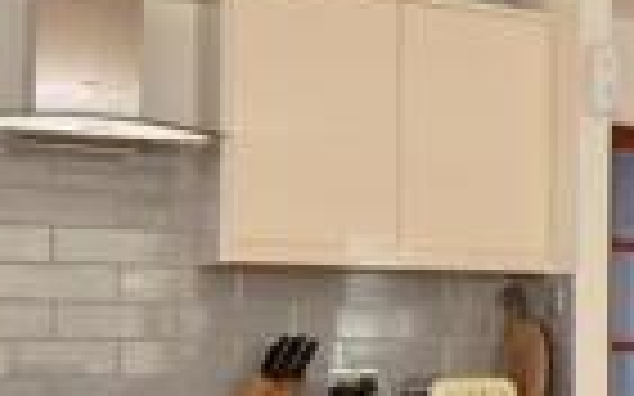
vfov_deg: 18.1
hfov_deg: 24.0
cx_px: 899
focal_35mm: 71
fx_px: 1226
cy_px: 344
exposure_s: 1/80
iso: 250
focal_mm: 10
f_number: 5
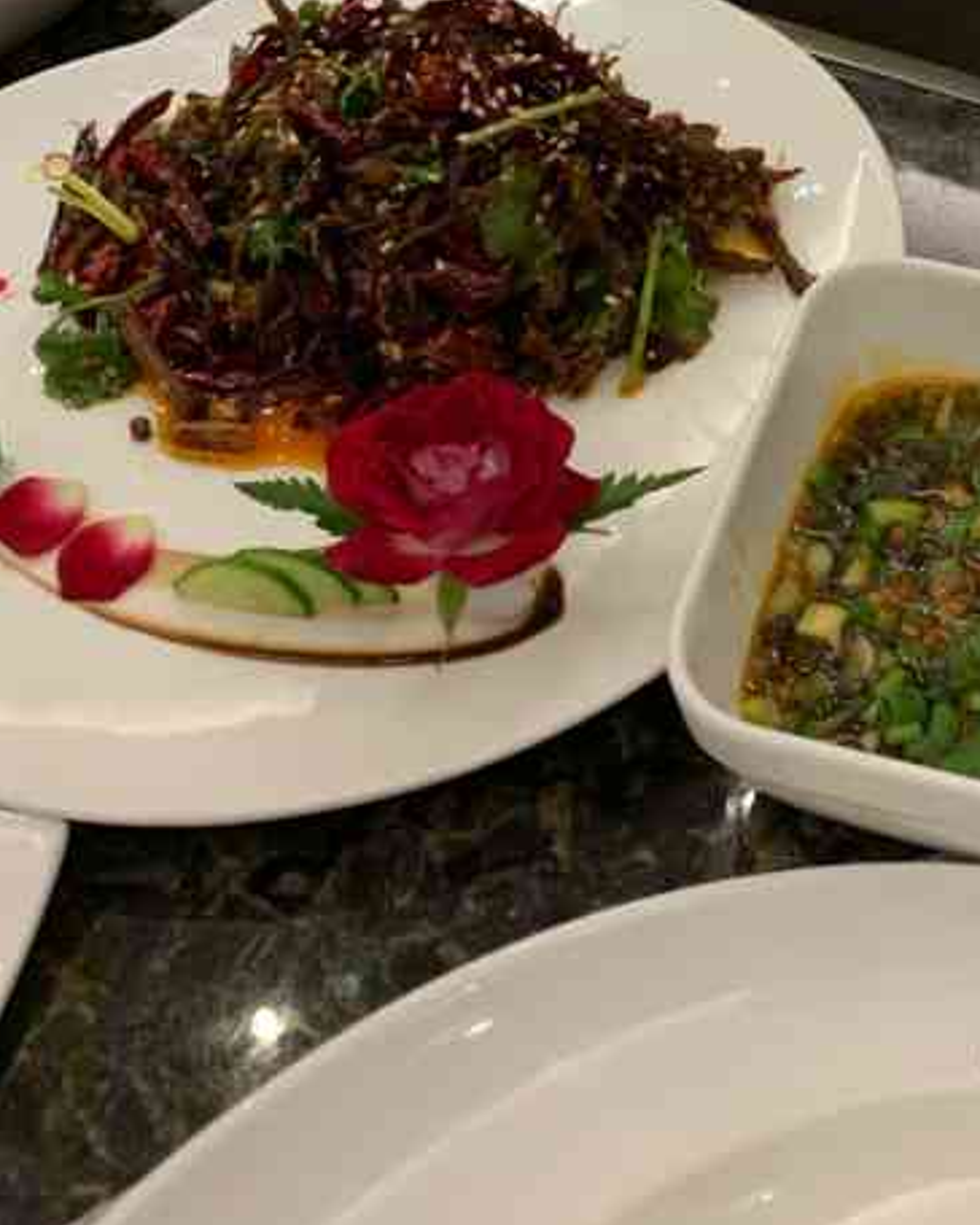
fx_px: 1885
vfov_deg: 33.2
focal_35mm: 52
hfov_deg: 28.0
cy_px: 18
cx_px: 897
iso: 200
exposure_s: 1/50
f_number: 1.8
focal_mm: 4.25
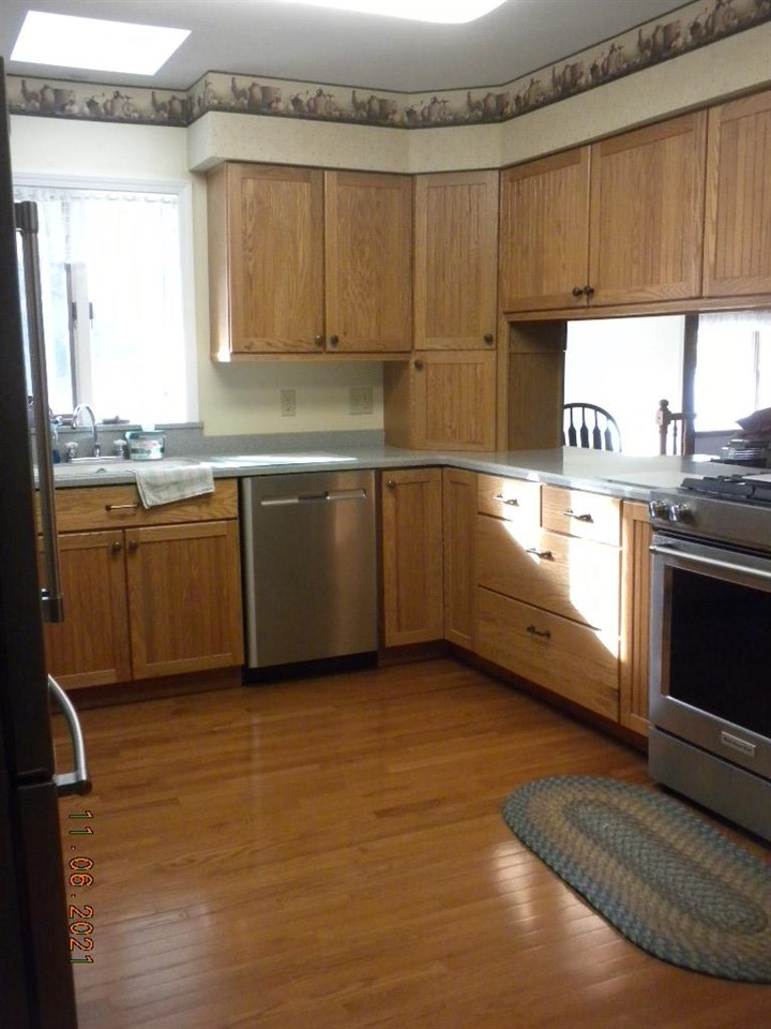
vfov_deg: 50.1
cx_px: 386
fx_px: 1099
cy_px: 514
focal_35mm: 37
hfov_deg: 38.7
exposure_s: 1/73.6
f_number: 3.5
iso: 400
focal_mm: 6.6
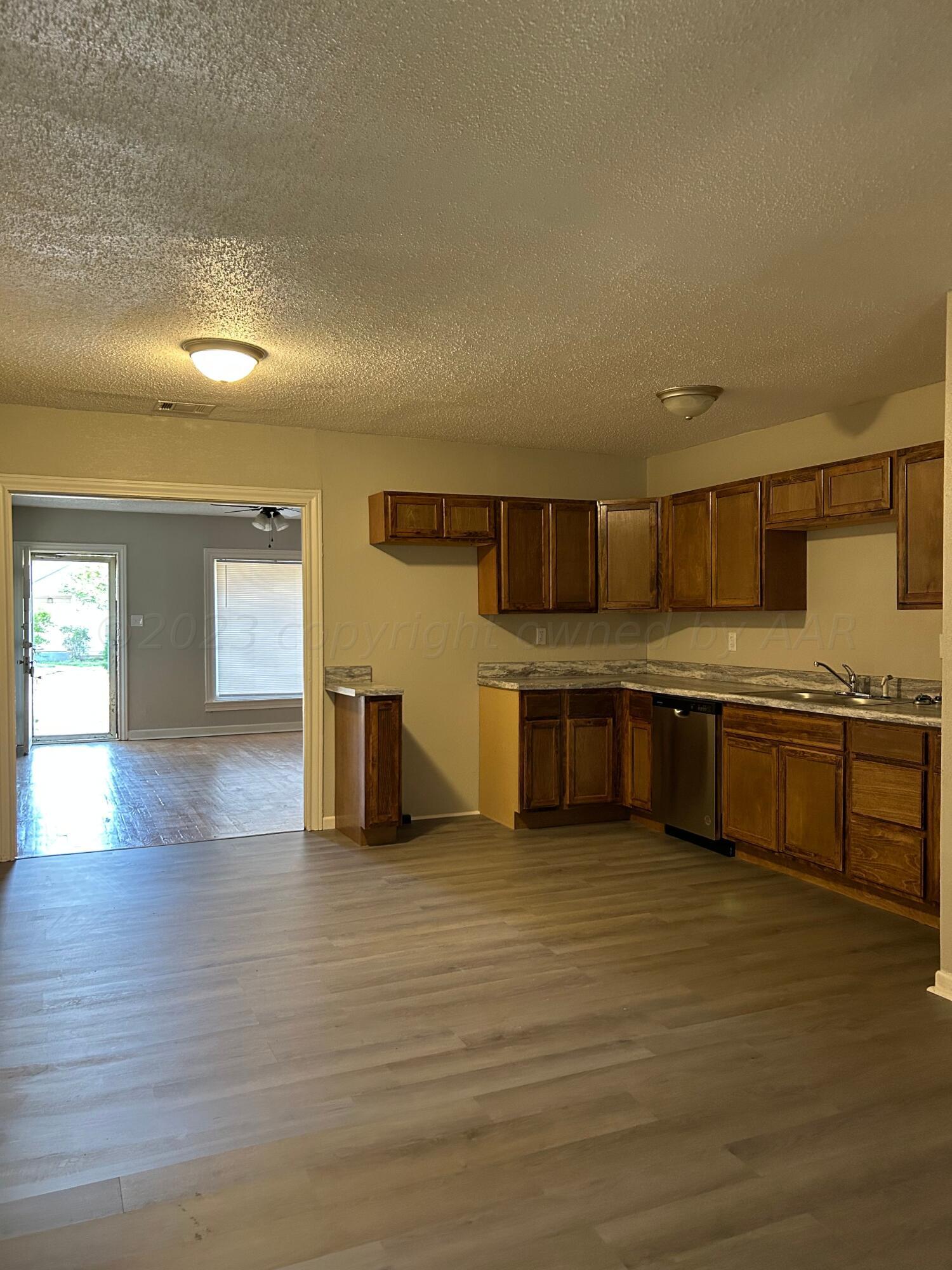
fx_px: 953
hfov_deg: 53.1
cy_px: 635
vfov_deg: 67.3
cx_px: 476
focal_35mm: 26
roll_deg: +0.0
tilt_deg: -1.3
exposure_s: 1/60
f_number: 1.5
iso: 320
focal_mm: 5.7
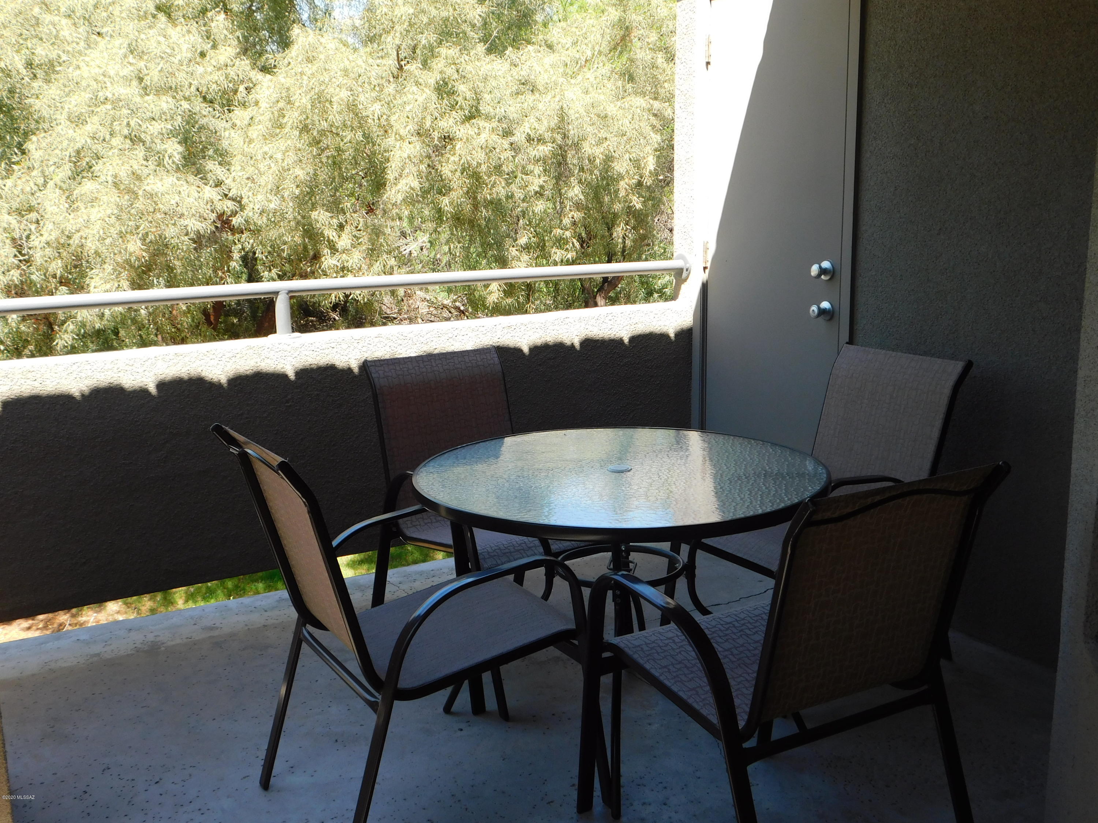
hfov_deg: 51.4
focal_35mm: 36
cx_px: 549
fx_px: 1142
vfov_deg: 39.7
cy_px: 412
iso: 125
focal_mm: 6.3
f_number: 3.5
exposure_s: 1/250
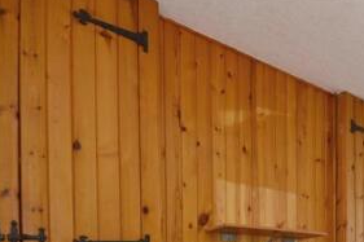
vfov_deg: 32.6
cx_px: 361
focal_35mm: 35
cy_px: 275
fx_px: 354
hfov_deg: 46.0
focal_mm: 10
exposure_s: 1/15
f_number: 11
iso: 200
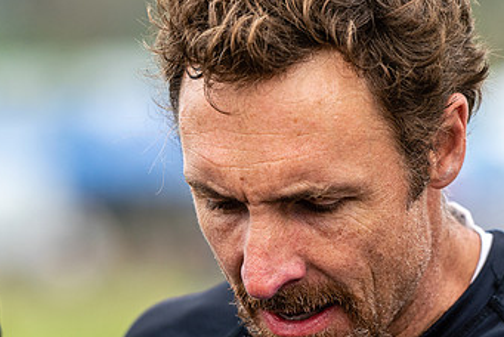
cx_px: 241
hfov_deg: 4.0
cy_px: 248
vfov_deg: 2.7
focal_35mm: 510
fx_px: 7146
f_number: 2.8
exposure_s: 1/1000
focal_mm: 200
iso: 320
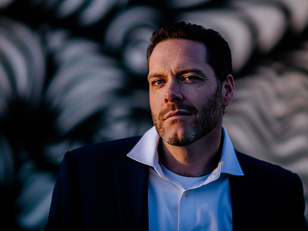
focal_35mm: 126
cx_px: 168
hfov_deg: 15.7
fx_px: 1120
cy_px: 104
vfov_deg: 11.7
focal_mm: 105
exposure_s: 1/1000
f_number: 2
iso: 200
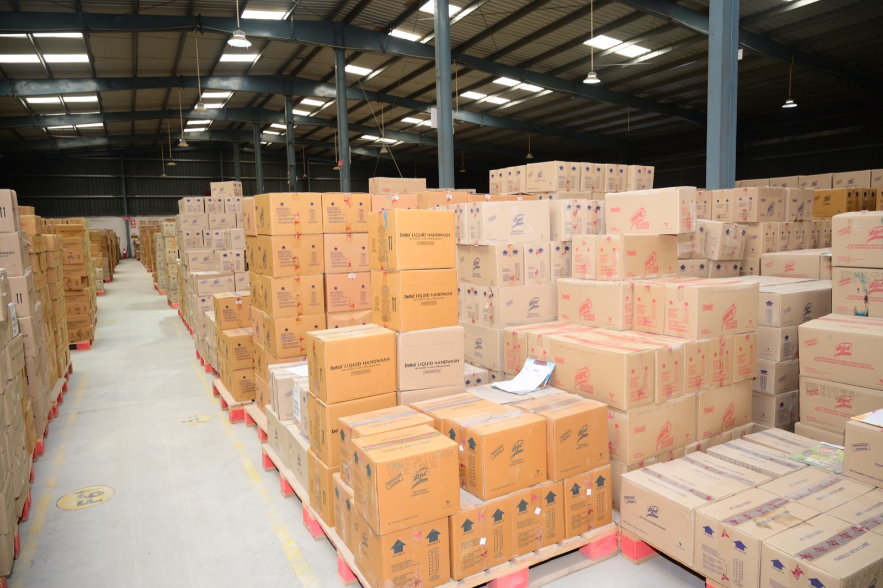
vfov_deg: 53.1
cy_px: 294
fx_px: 588
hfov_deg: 73.8
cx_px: 442
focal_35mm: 24
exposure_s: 1/60
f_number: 4
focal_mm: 24
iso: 1800
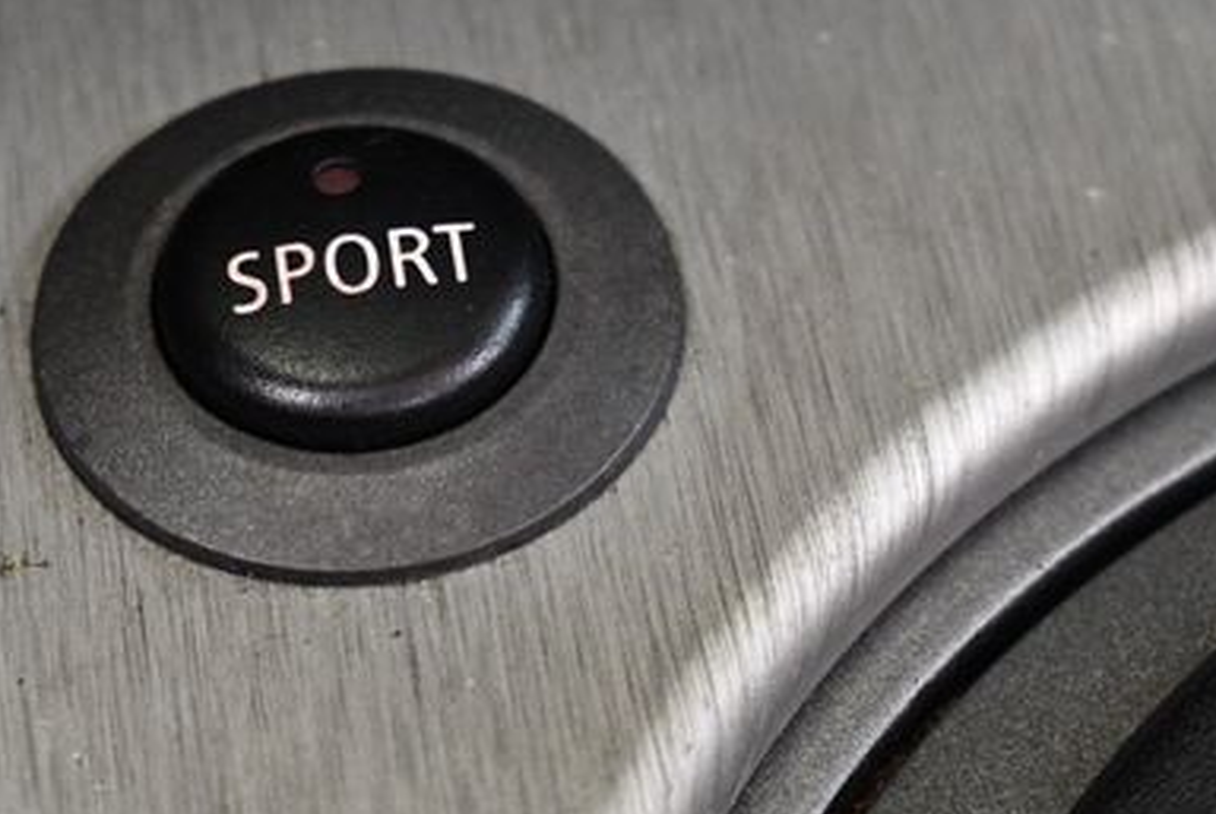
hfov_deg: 12.8
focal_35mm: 160
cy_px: 342
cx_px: 345
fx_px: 5411
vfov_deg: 8.6
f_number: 5.3
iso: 3200
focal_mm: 48
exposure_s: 1/60
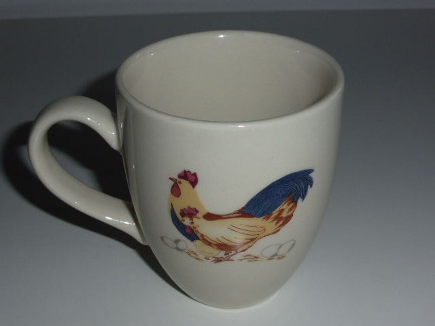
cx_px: 218
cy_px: 163
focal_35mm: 57
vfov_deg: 25.7
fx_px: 716
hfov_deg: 33.8
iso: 100
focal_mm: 9.7
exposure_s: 1/60
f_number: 4.6
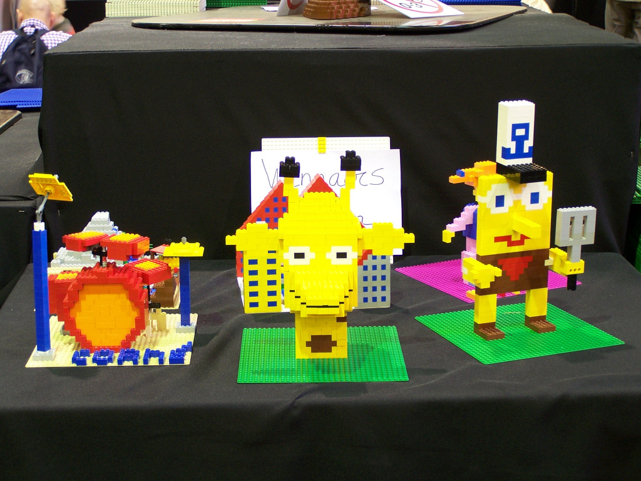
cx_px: 320
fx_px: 1278
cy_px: 240
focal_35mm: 69
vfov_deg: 21.3
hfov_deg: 28.2
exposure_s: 1/2
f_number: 3.2
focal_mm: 11.5
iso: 80
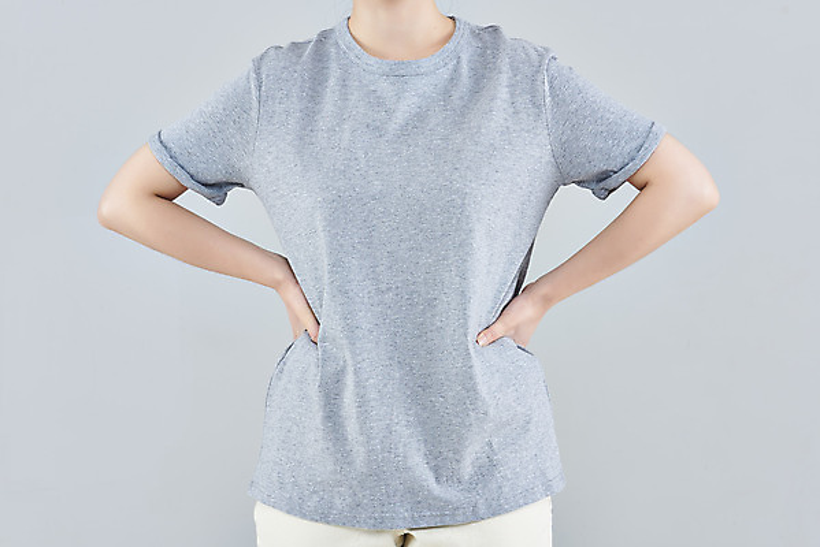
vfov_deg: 9.8
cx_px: 410
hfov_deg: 14.6
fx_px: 3190
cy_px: 274
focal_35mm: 140
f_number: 14
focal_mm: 140
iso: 100
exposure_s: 1/125
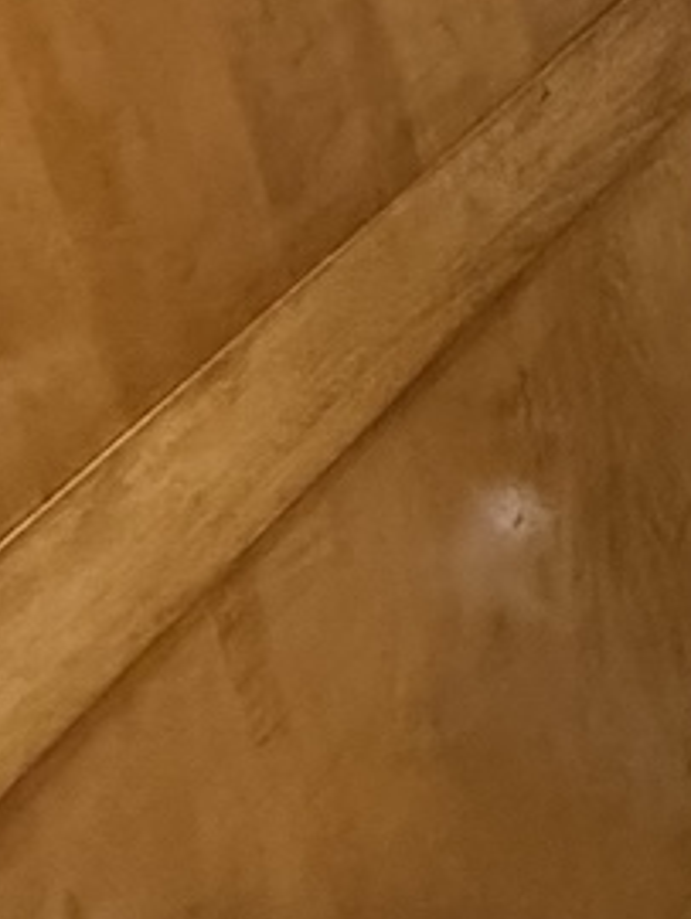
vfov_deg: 24.1
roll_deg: +2.6
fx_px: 1834
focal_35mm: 69
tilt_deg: -20.4
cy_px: -322
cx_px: 1185
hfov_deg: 17.8
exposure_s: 1/60
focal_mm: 2.22
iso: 800
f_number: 2.2
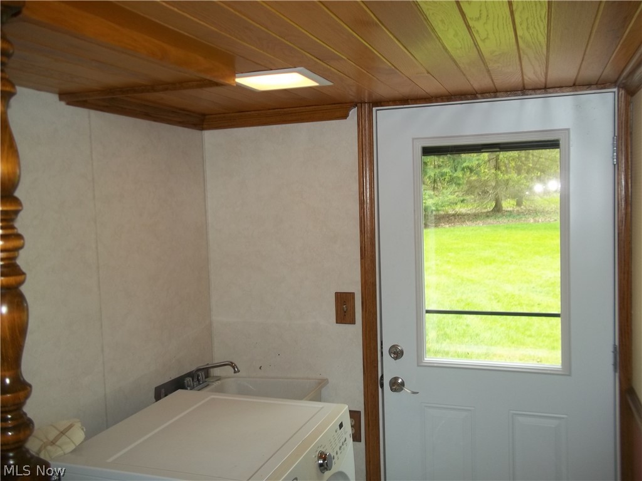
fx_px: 593
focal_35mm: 32
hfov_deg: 56.8
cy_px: 240
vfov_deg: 44.2
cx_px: 321
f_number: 2.9
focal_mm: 5.7
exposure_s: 1/30
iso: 80
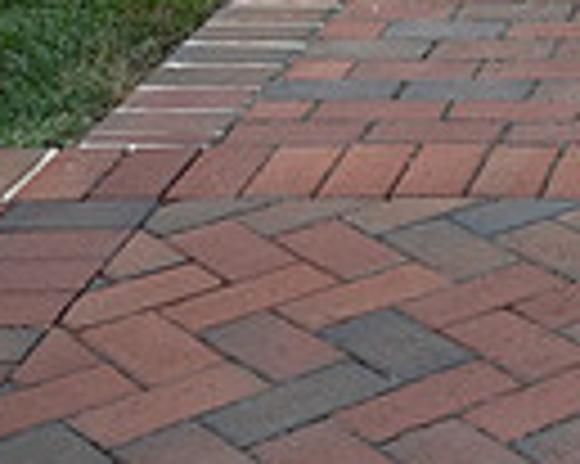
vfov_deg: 10.4
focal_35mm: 140
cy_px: -370
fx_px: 2401
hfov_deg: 12.4
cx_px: 1096
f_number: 2.8
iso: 400
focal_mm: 28
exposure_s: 1/1000
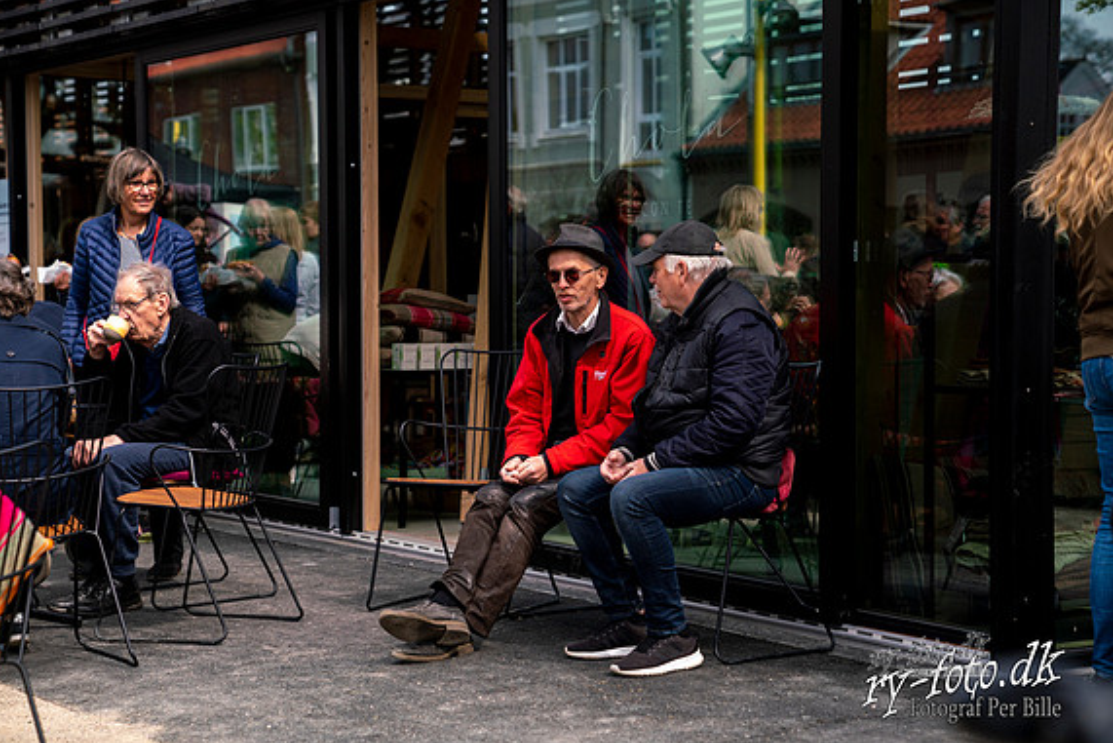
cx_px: 556
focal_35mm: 73
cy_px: 375
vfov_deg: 18.7
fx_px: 2257
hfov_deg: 27.7
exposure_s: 1/4000
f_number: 3.2
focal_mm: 70
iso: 400
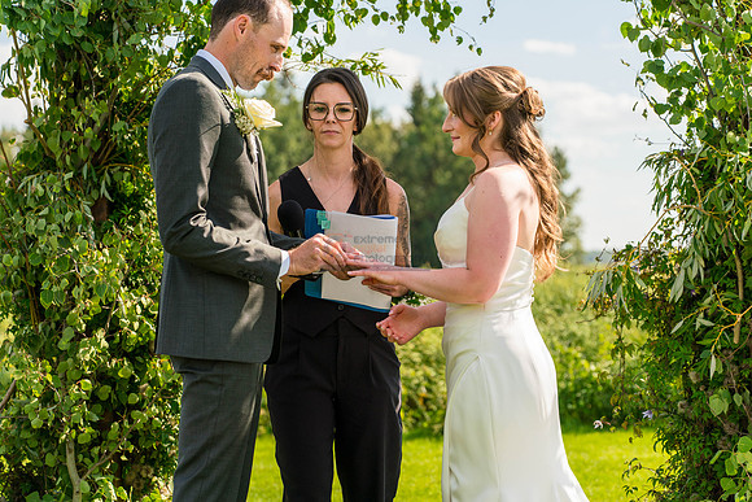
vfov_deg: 14.9
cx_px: 376
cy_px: 251
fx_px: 1922
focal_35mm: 92
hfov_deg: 22.1
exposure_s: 1/1250
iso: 400
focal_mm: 92
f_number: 4.5
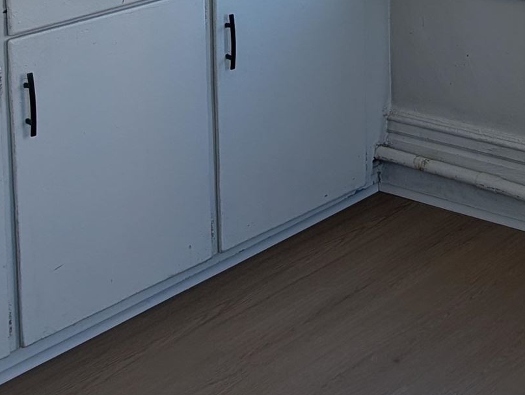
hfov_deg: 19.8
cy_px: -199
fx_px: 1382
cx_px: 680
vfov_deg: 15.1
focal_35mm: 91
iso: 20
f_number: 1.68
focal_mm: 6.9
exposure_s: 1/692
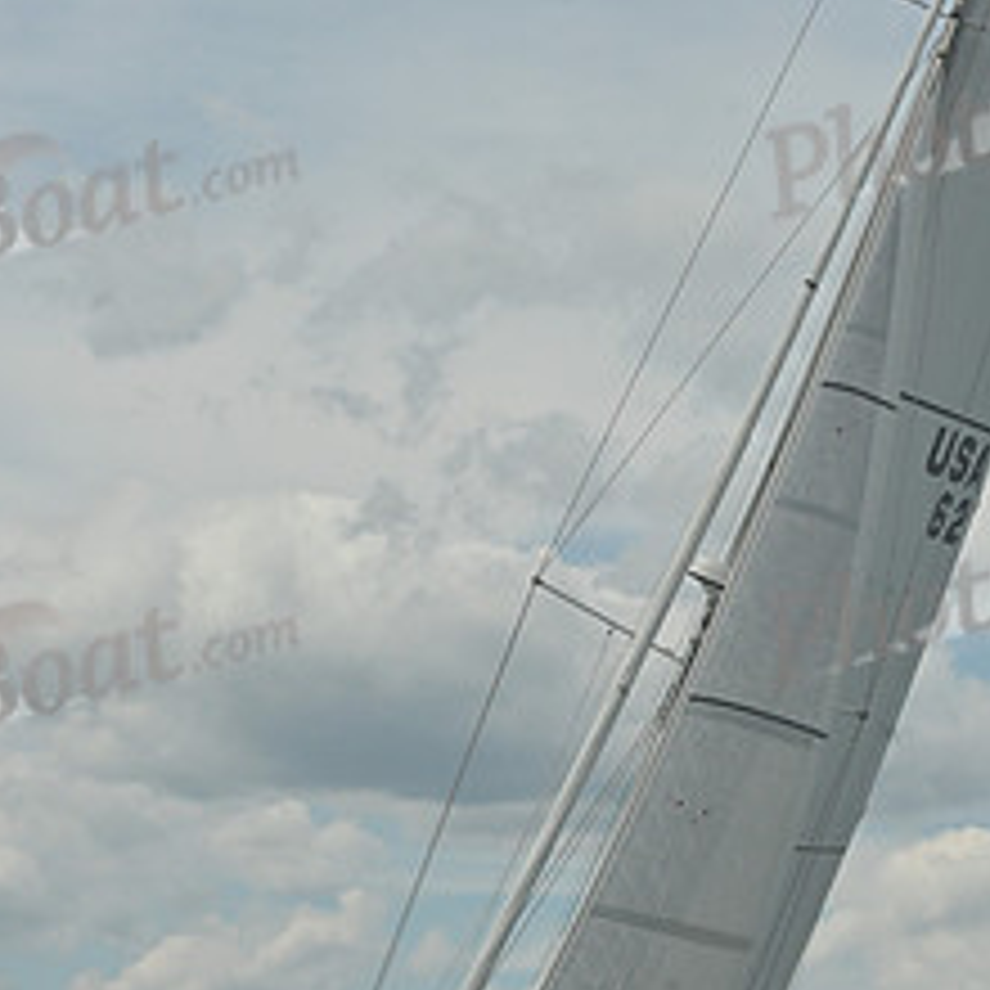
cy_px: 400
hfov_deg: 11.1
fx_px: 5080
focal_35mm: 157
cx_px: 533
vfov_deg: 11.1
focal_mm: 70
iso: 320
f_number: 13
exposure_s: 1/1250
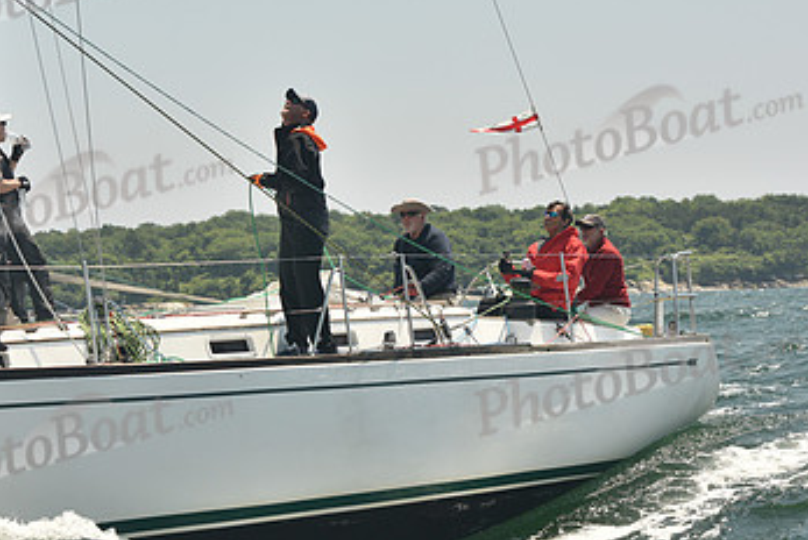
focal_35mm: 117
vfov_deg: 11.7
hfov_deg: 17.5
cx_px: 356
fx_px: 2628
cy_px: 287
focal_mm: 70
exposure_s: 1/640
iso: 250
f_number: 6.3
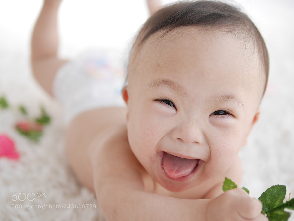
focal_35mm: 50
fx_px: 425
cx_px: 147
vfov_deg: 29.1
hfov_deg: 38.2
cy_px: 110
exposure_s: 1/400
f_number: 1.6
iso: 200
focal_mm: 25
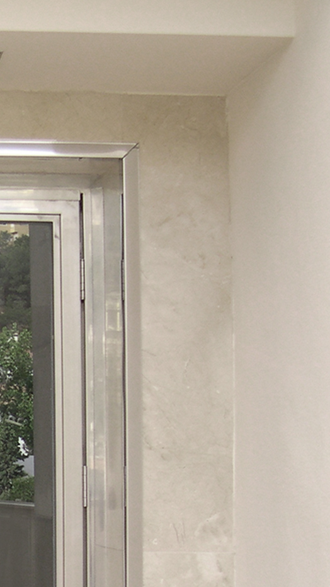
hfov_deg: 11.4
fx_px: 1570
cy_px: 625
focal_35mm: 101
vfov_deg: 20.3
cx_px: -204
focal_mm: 8
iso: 100
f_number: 2.8
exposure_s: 1/107
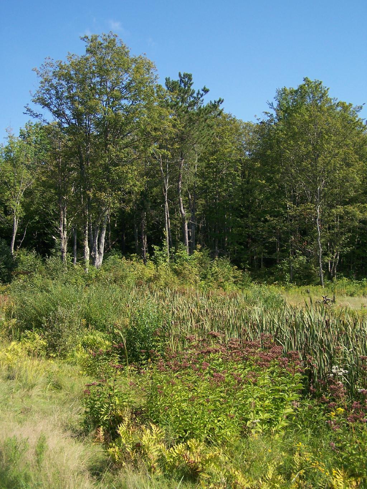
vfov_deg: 49.0
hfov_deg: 37.7
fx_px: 537
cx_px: 184
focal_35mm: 38
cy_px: 244
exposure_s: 1/800
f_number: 2.8
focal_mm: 6.3
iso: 80
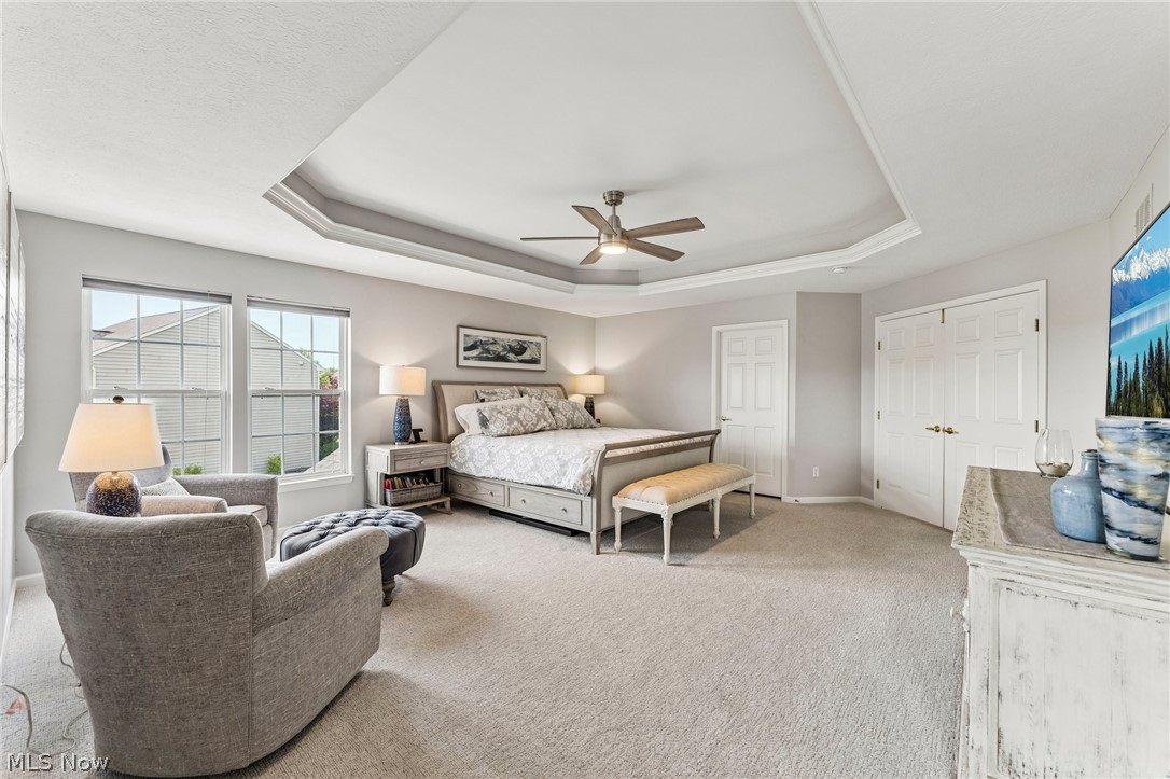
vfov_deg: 81.2
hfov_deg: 104.3
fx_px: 455
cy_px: 390
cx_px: 585
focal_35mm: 14
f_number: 5.6
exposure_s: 1/30
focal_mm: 14
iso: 200
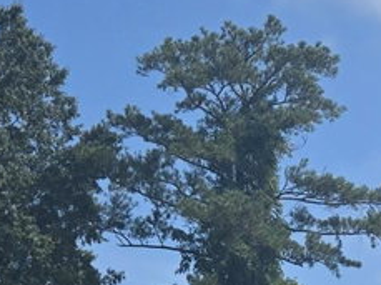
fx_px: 1769
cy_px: 617
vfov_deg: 8.6
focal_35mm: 161
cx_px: 511
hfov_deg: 11.9
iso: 40
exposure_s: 1/2921
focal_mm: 5.4
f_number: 1.8
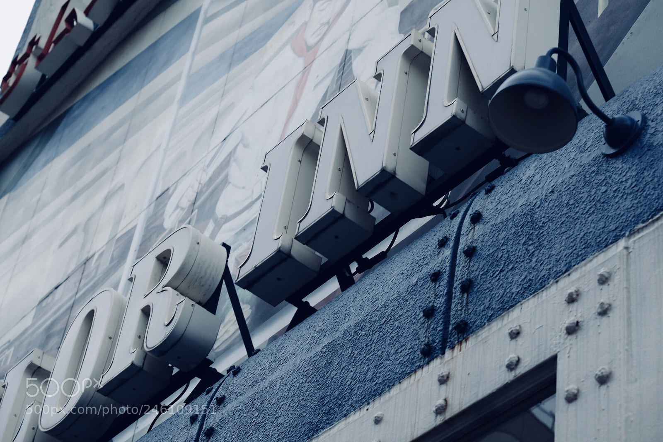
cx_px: 332
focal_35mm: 83
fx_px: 1529
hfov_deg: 24.5
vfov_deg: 16.5
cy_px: 221
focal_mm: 55
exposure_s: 1/210
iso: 200
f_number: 5.6
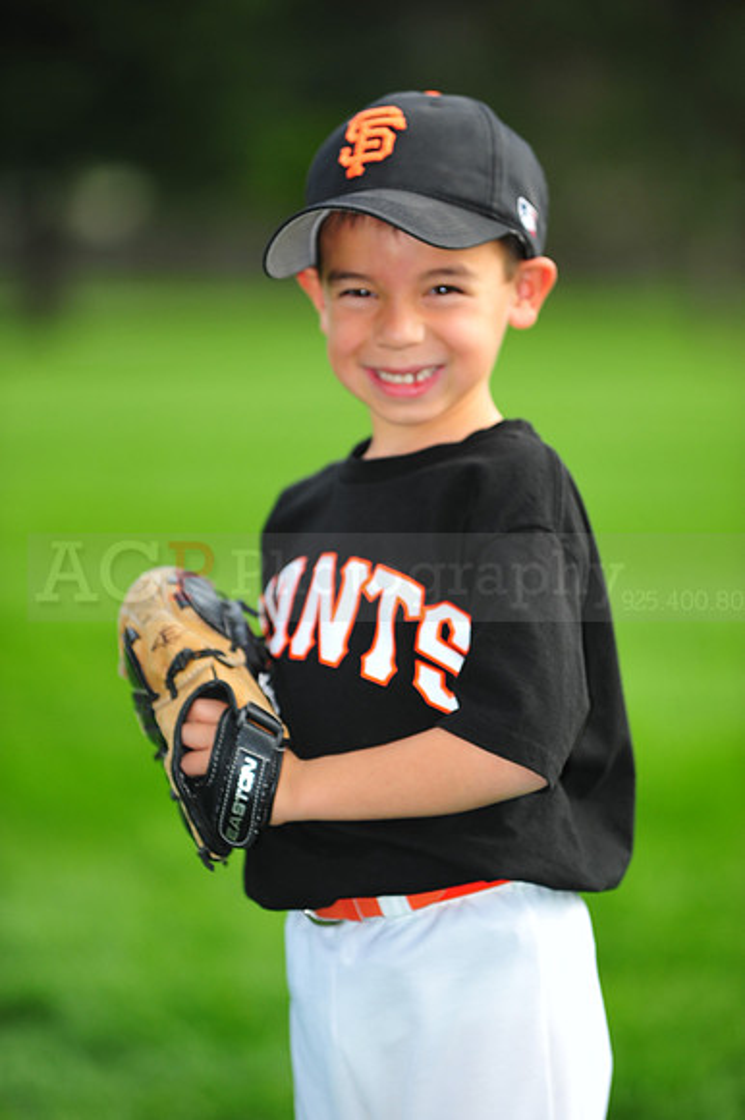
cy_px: 560
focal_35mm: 200
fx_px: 6215
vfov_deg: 10.3
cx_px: 372
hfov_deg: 6.9
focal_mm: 200
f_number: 4
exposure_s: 1/1250
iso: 400
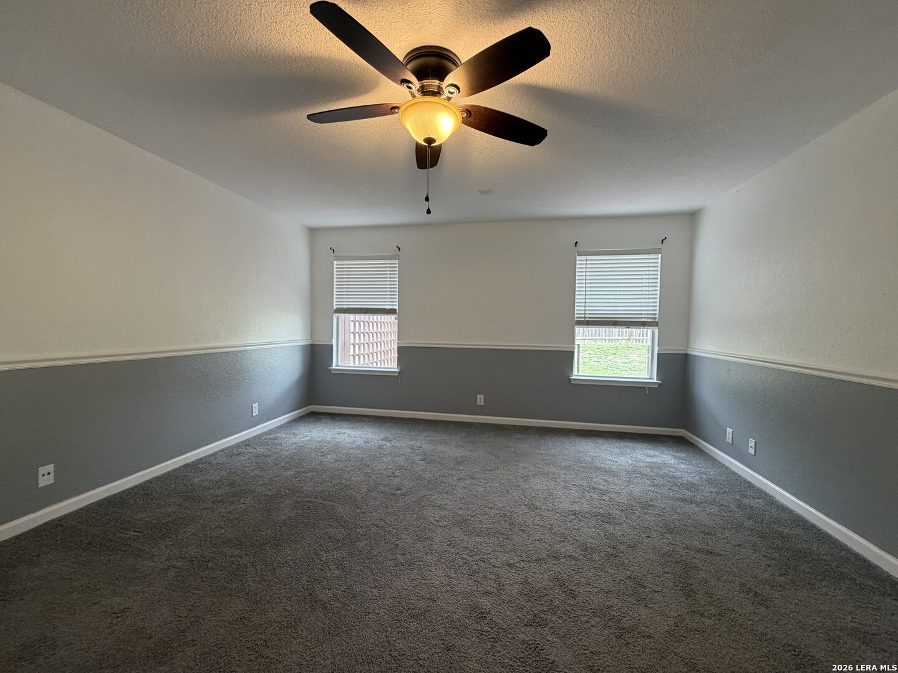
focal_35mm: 14
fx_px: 363
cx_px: 449
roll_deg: -1.2
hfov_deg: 102.1
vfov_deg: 85.7
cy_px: 336
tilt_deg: -1.6
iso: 200
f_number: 2.2
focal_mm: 2.22
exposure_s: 1/60
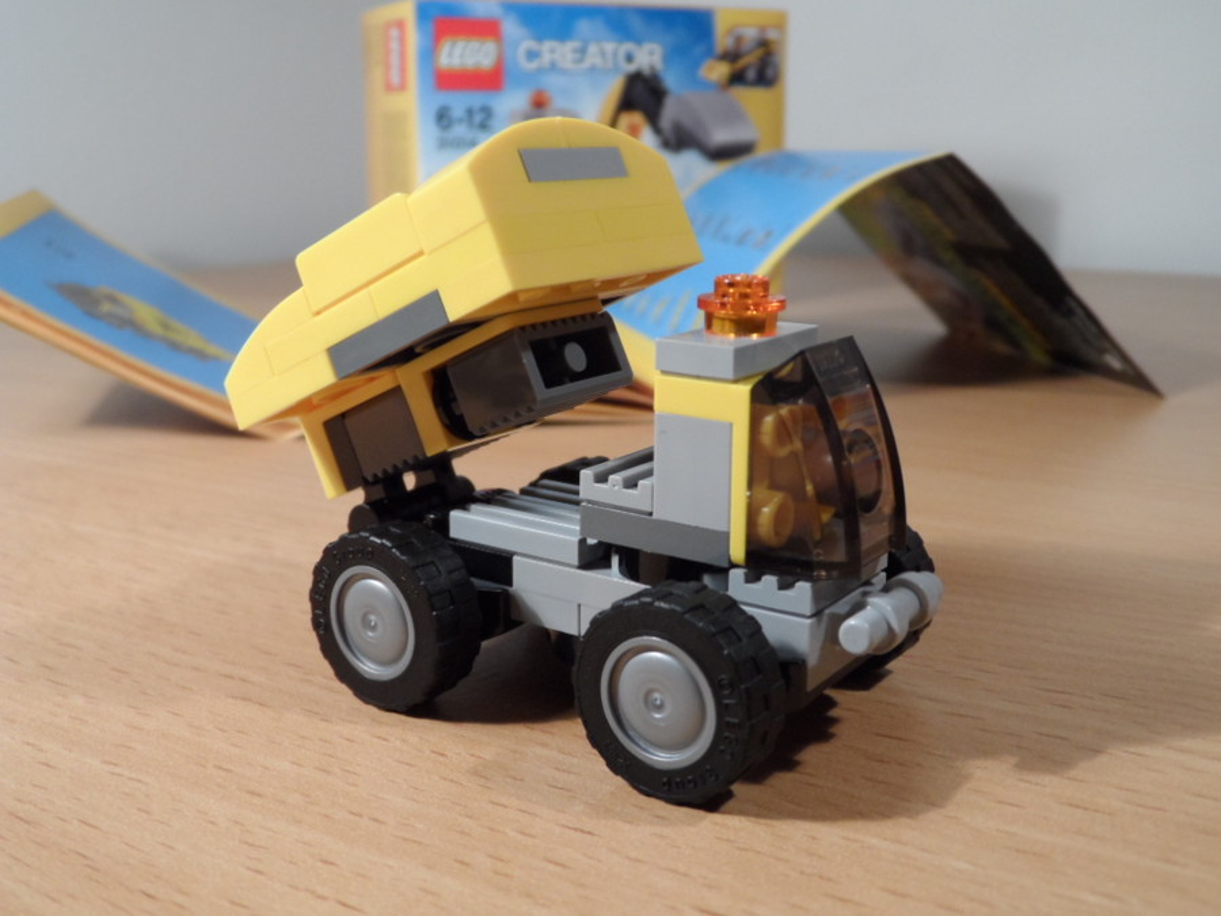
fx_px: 1446
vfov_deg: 35.1
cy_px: 458
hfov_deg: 45.8
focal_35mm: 41
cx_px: 610
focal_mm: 6.8
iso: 200
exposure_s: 1/30
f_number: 3.7
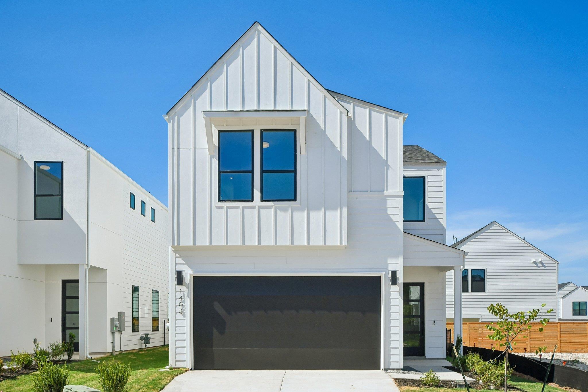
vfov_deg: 40.0
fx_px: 539
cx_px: 294
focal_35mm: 33
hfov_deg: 57.2
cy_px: 196
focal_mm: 22
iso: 400
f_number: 8
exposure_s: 1/2000
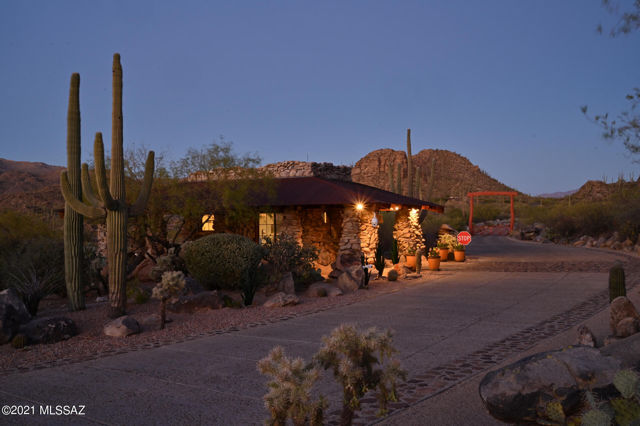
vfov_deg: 35.9
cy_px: 213
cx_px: 320
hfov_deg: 51.9
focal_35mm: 37
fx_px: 658
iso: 160
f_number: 18
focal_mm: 37
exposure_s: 3
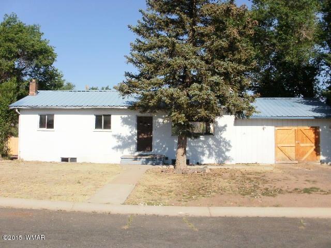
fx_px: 344
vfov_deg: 39.7
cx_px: 166
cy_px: 124
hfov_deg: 51.4
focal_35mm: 36
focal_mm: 6.3
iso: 100
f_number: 5.6
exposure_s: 1/500
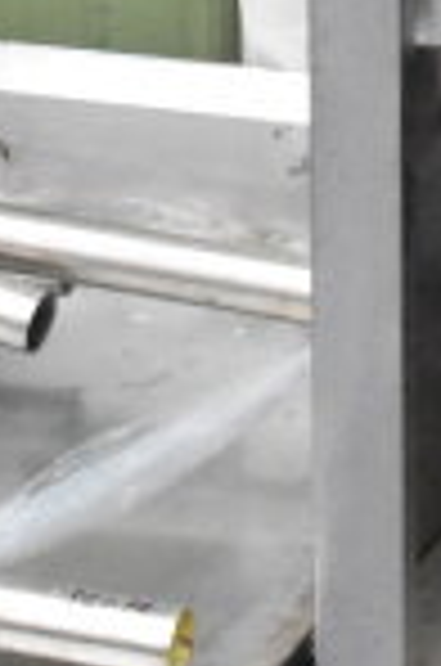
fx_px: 5150
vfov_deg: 7.1
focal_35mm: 279
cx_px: 1134
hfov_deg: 4.8
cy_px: -767
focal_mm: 30
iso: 6400
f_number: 16
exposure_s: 1/1000
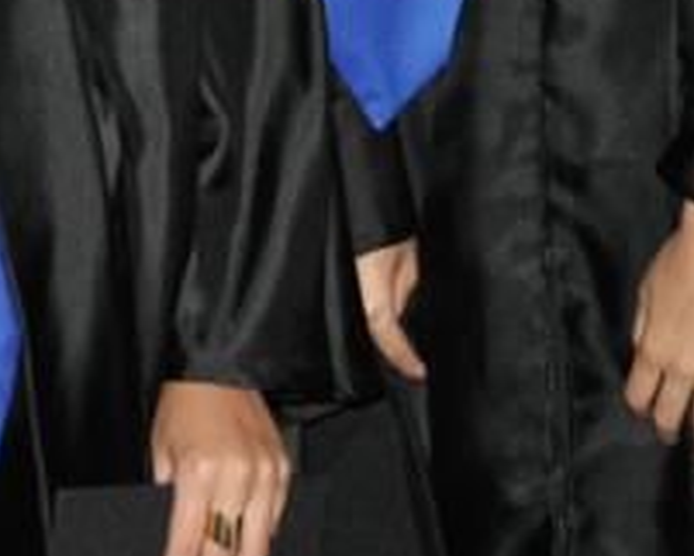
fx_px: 2939
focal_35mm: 143
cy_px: -535
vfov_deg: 10.0
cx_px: 325
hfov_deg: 13.5
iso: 800
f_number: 3.8
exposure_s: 1/60
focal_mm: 20
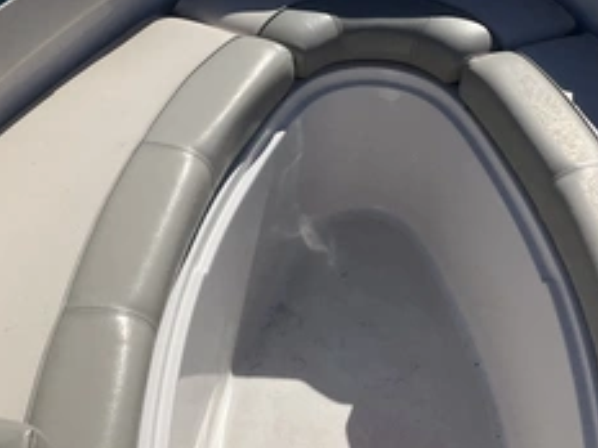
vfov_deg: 29.0
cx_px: 389
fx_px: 864
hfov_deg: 37.8
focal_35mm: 50
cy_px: 178
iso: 25
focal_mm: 3
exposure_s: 1/4065
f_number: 1.8
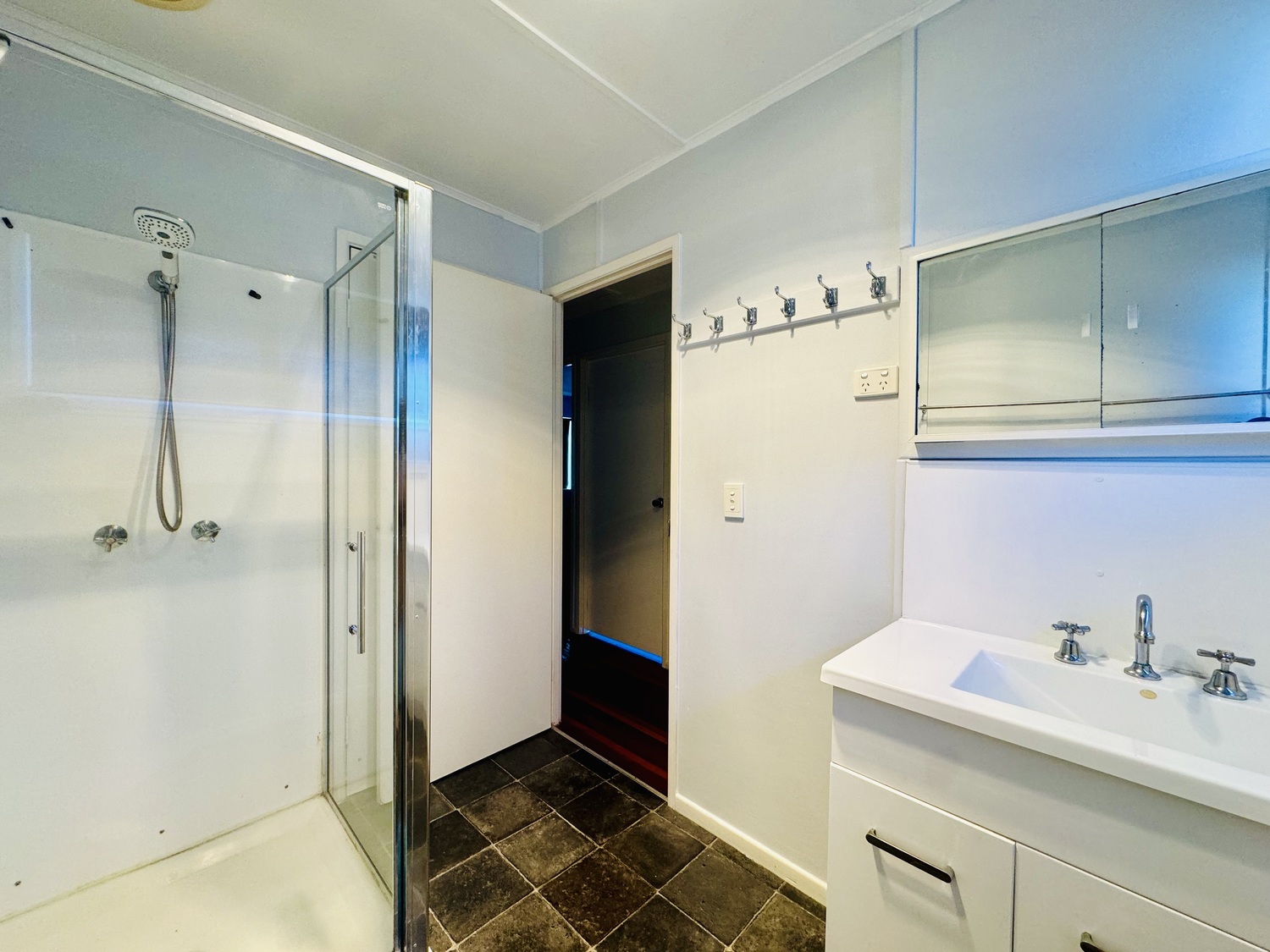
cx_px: 635
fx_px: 514
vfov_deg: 85.7
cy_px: 476
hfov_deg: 102.1
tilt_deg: -0.3
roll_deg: -0.2
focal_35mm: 14
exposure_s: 1/100
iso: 160
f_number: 2.2
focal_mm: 2.22
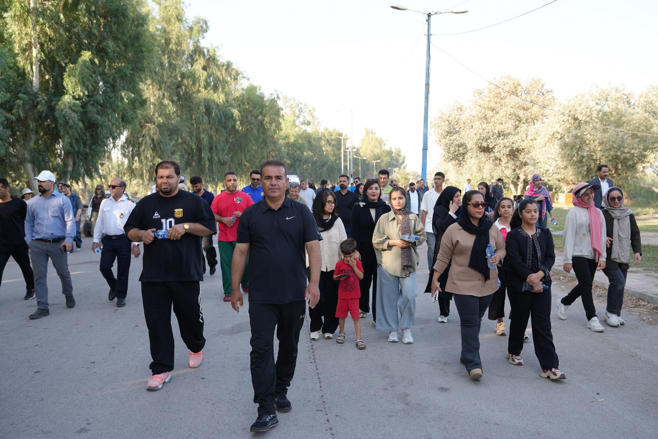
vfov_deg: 41.1
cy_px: 220
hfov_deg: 58.7
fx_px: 585
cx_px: 329
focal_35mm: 32
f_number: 4
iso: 100
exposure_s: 1/160
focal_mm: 32
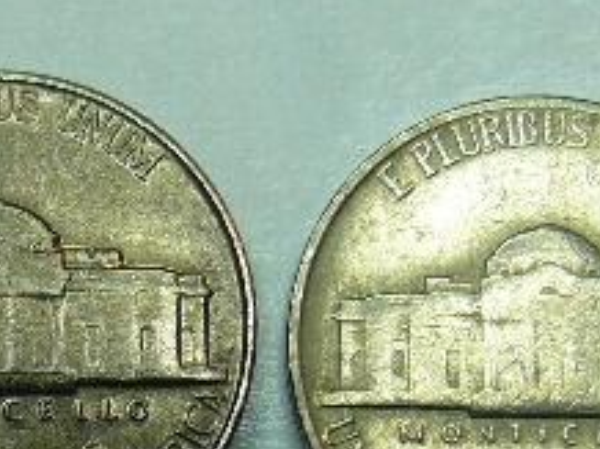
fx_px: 2441
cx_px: -8
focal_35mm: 141
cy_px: 364
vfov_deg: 10.5
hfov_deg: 13.8
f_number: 2.8
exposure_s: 1/100
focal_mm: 6
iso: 100
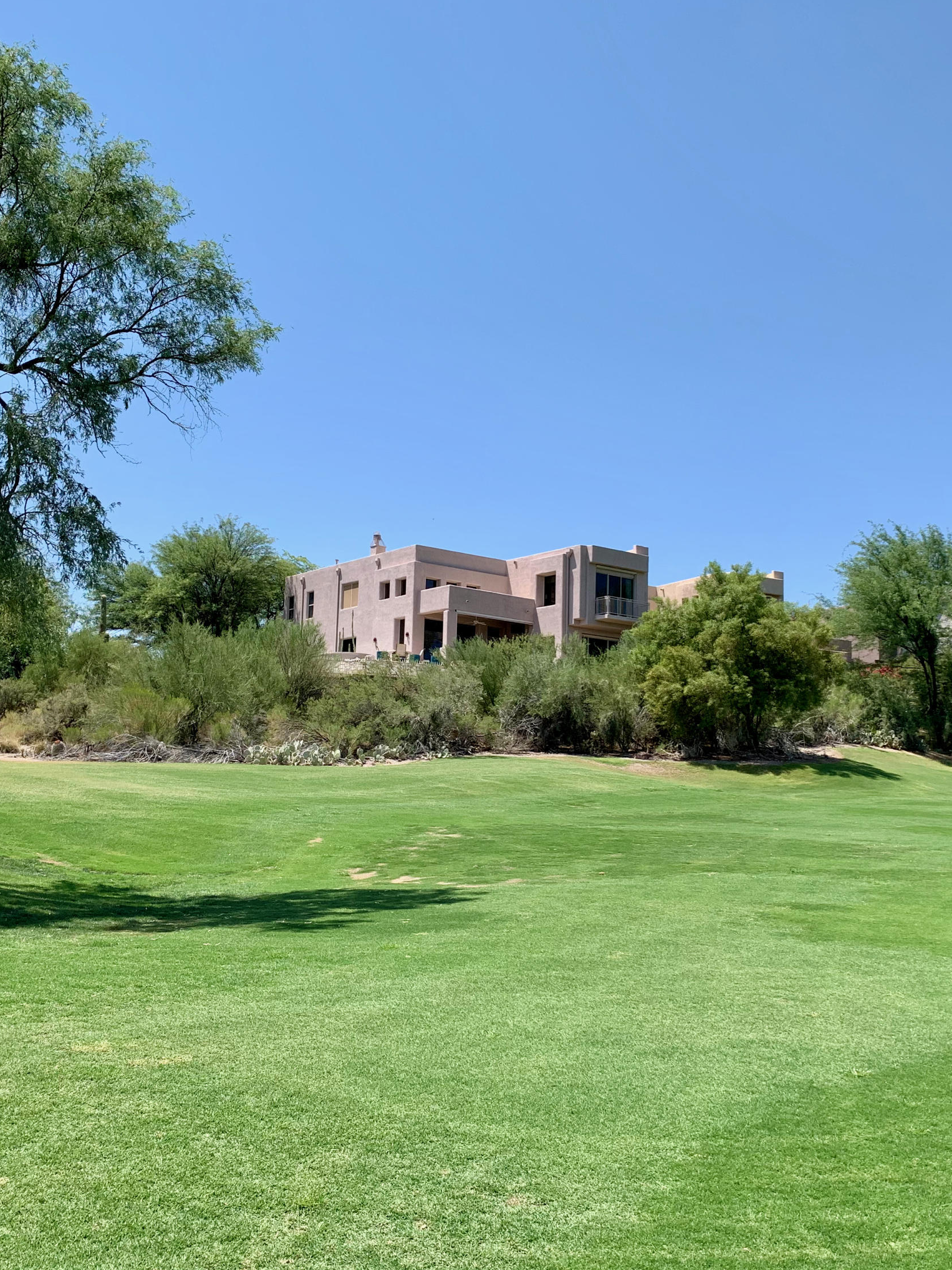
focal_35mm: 35
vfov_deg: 52.6
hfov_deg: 40.7
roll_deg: -2.0
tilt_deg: +9.5
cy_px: 630
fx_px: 1284
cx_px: 479
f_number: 1.8
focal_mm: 4.25
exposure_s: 1/1880
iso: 25
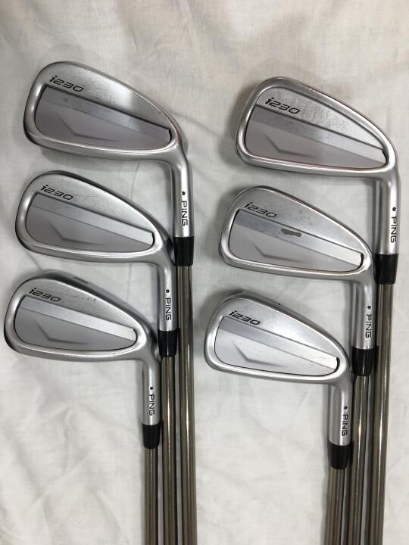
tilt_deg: -75.9
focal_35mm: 29
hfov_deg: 48.2
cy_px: 272
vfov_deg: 61.7
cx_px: 204
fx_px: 457
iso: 25
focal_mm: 4.15
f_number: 2.2
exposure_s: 1/60
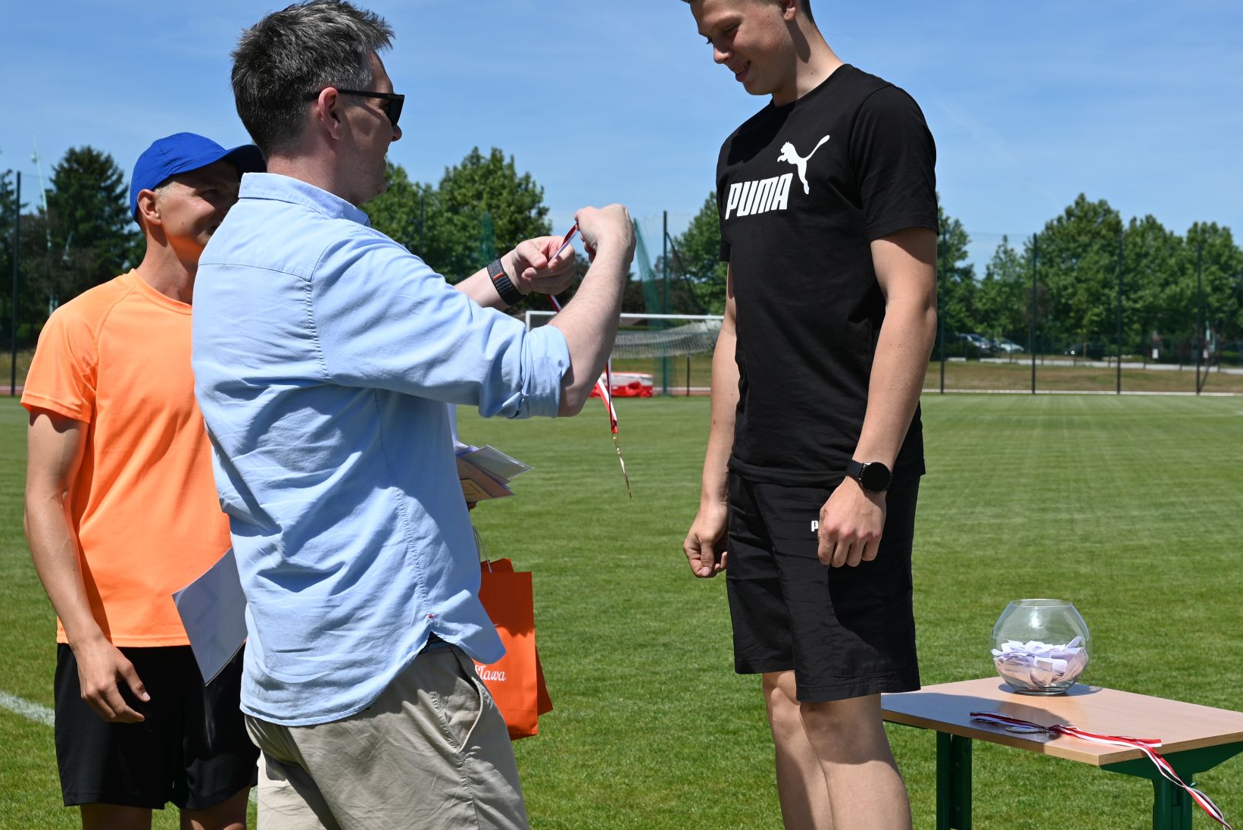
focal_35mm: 63
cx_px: 793
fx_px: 2176
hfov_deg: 31.7
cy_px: 351
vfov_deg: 21.6
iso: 100
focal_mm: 46
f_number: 8
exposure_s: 1/500
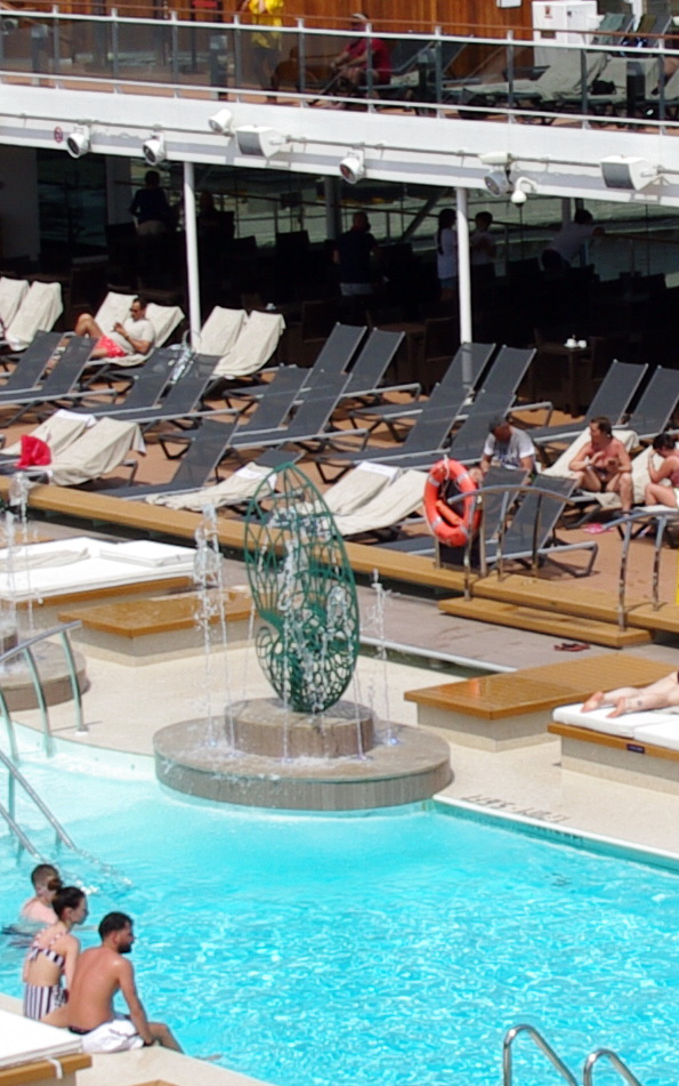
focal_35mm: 158
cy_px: 444
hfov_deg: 8.3
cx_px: 566
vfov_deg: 13.3
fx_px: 4660
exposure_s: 1/350
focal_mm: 21
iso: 100
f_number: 6.7
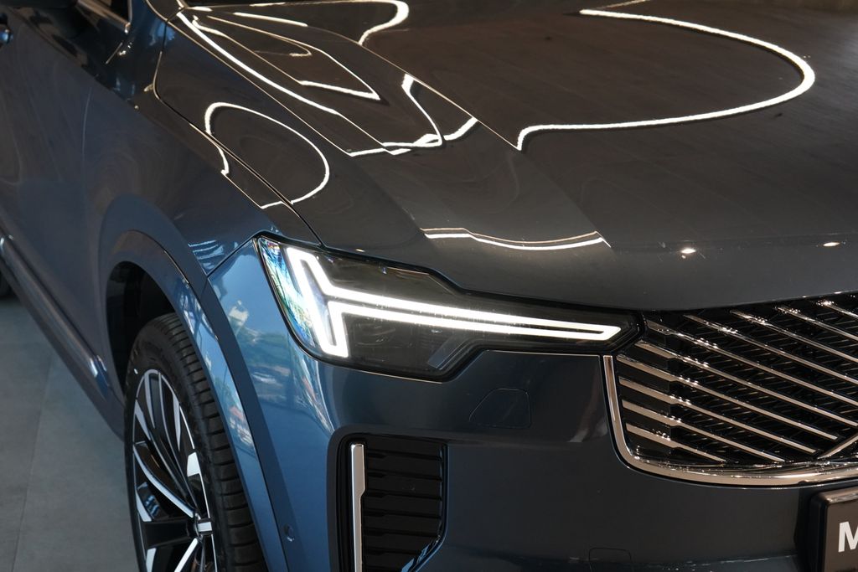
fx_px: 1668
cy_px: 286
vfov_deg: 19.5
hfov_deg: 28.8
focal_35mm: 70
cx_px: 429
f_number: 5.6
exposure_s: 1/160
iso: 5000
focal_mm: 70
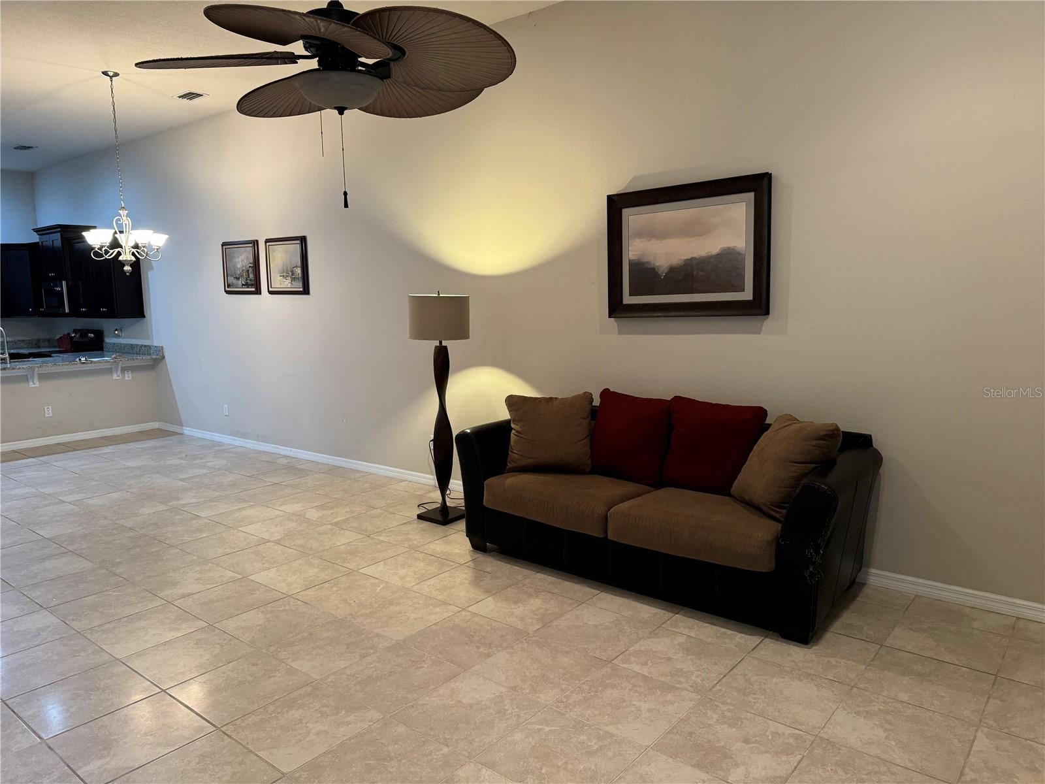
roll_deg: +0.8
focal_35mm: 24
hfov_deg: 71.6
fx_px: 725
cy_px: 392
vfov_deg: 56.8
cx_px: 522
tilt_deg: -8.0
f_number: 1.78
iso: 320
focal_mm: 6.76
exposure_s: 1/60
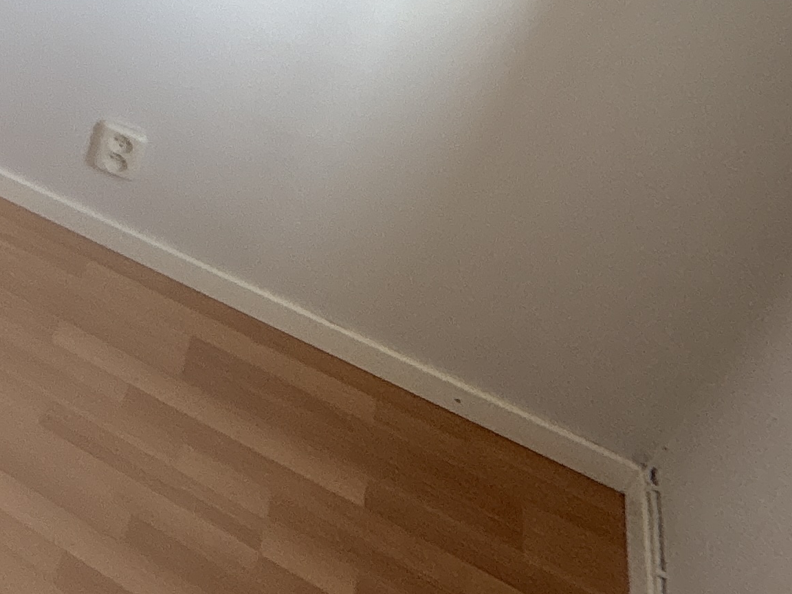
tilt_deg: -21.3
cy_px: -202
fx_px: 1121
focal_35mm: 49
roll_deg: -4.7
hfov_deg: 24.4
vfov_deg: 25.2
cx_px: -530
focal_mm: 2.22
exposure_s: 1/99
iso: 160
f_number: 2.2
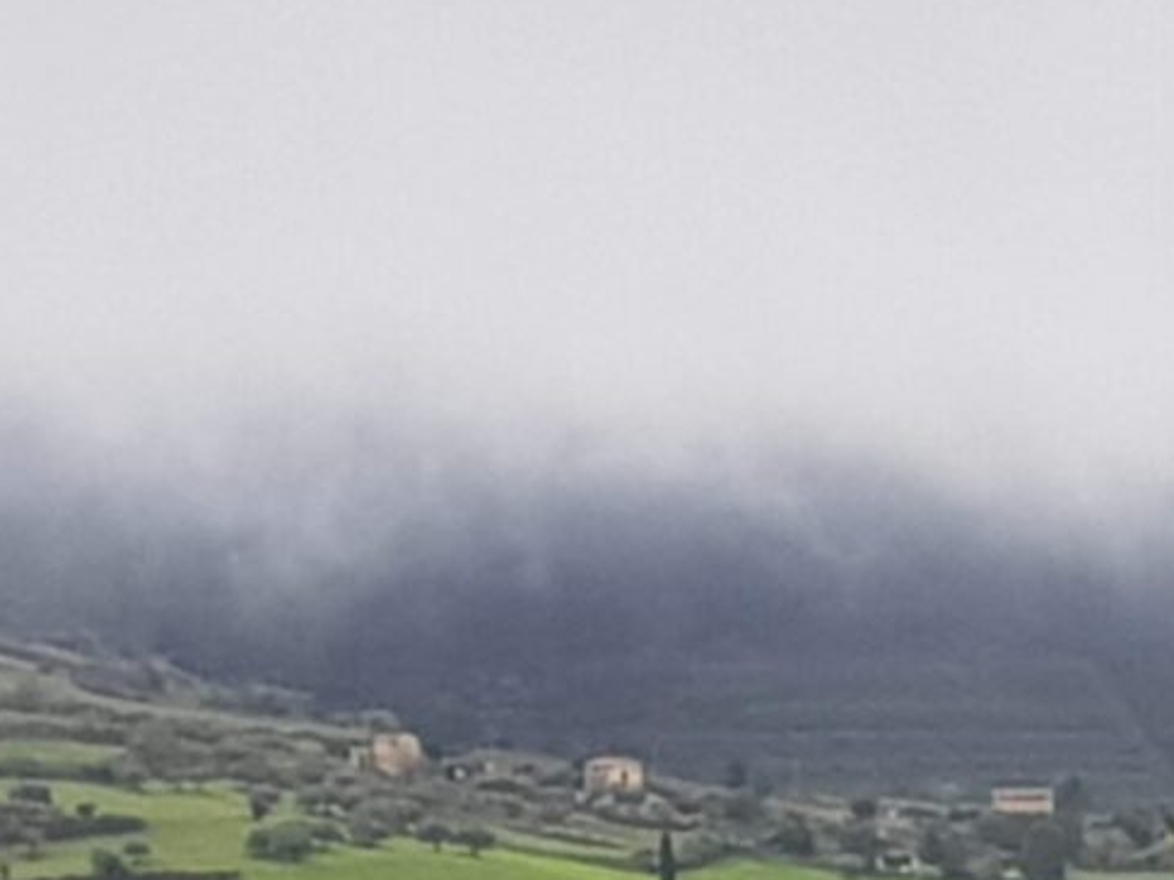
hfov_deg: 45.8
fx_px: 1390
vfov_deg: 34.6
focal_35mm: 41
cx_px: 586
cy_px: 622
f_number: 1.7
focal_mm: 4.2
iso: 40
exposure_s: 1/1092
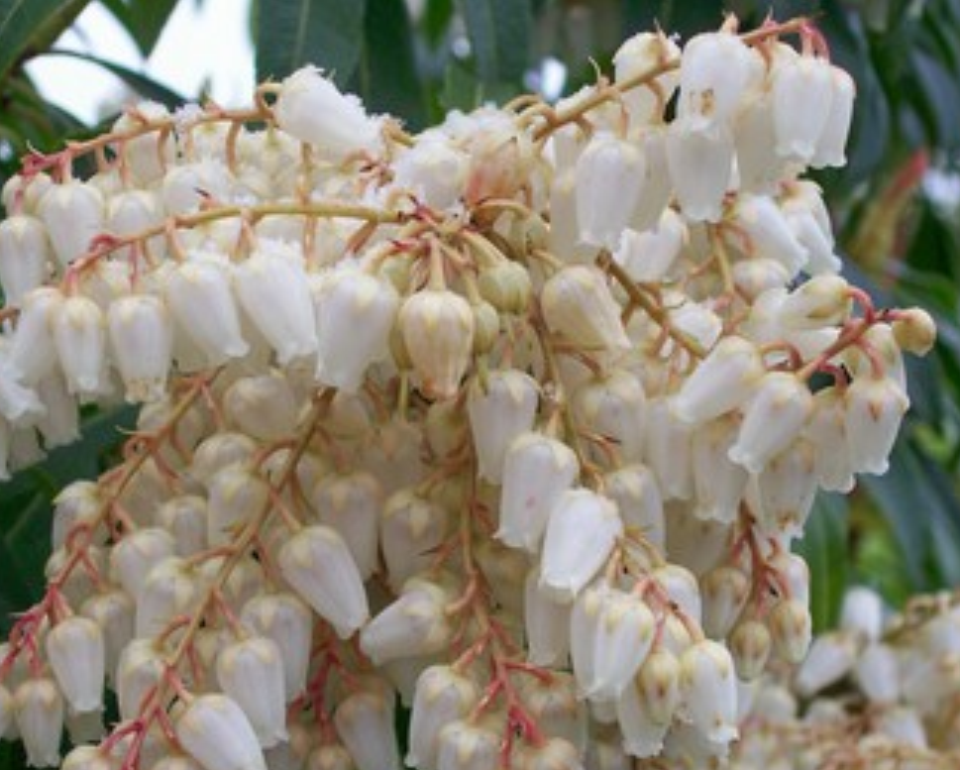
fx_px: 2645
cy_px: 488
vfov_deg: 16.5
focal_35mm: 93
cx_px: 419
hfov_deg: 20.6
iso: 80
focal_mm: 11.6
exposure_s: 1/88.2
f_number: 3.8
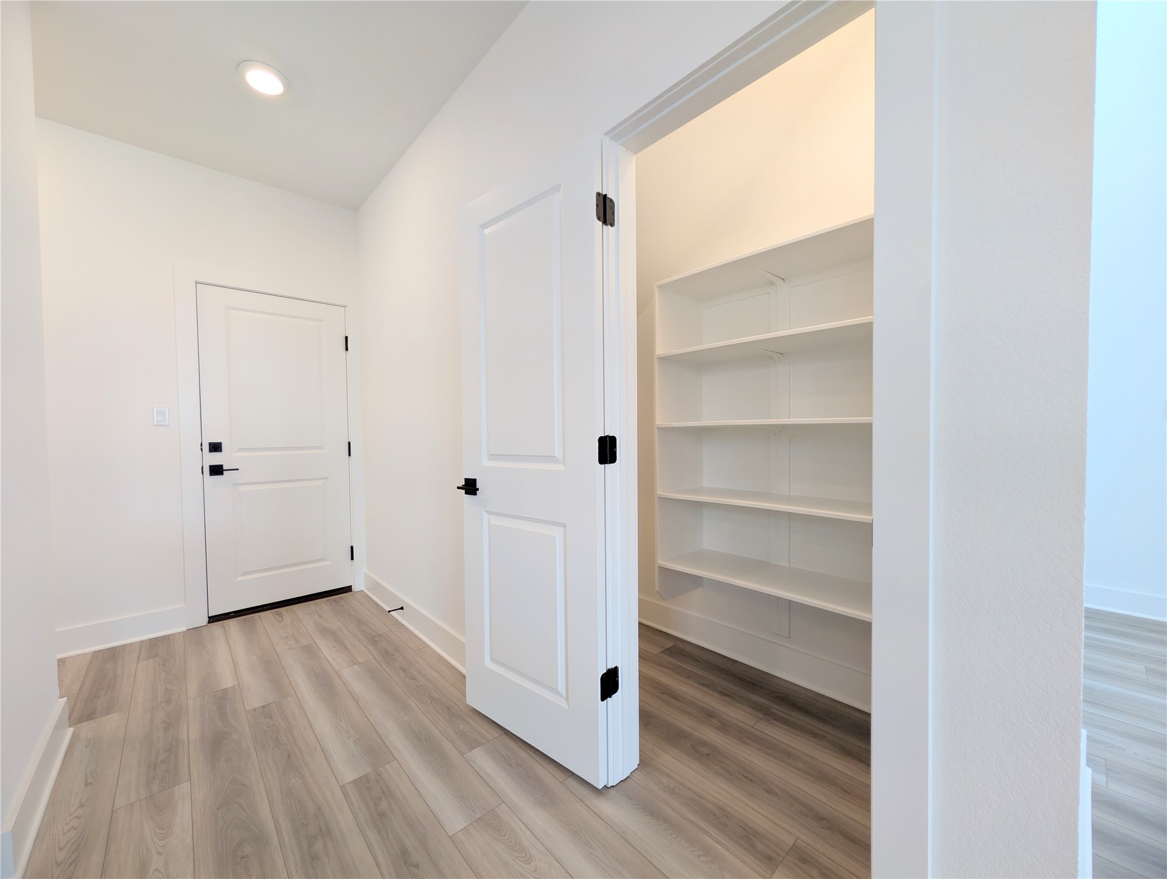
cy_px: 440
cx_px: 584
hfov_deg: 110.5
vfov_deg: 94.6
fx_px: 405
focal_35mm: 12
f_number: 1.7
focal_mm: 2.02
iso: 55
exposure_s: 1/80.1
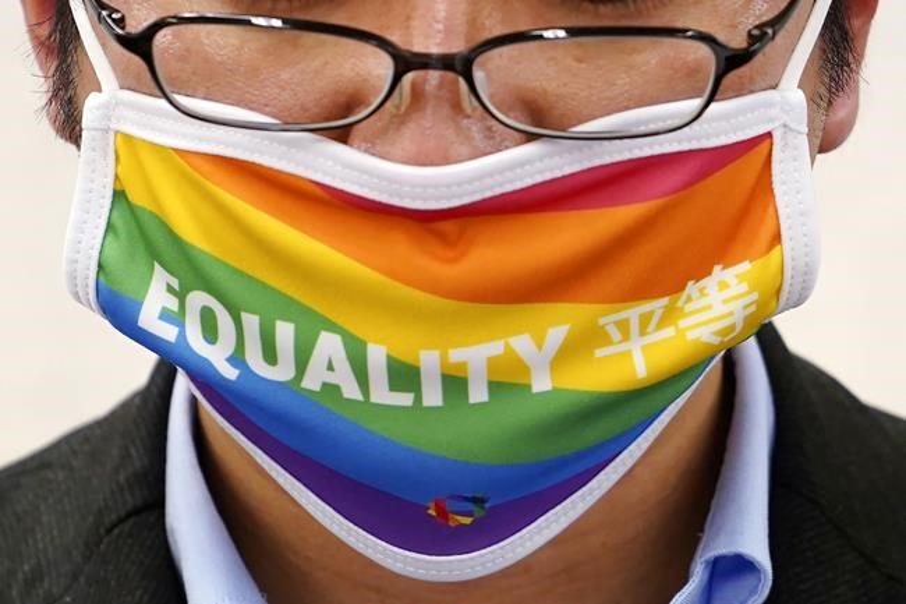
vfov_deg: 4.6
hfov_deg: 6.9
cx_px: 453
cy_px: 302
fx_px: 7548
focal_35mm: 300
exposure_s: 1/250
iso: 2500
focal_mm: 200
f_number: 4
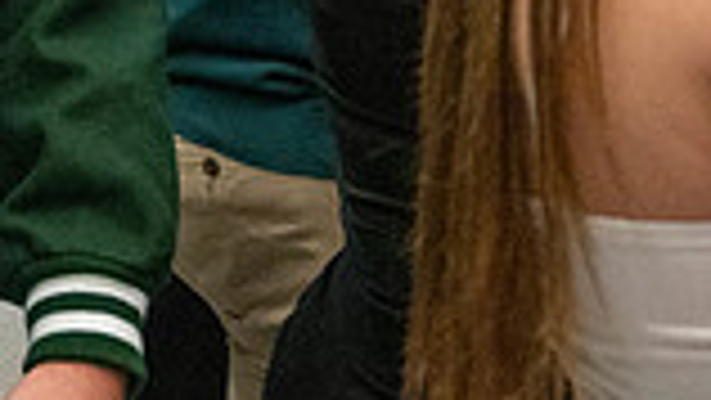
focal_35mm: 123
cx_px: -423
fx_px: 2320
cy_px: -434
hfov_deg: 15.7
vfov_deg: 9.2
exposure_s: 1/500
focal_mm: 32
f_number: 4
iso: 10000
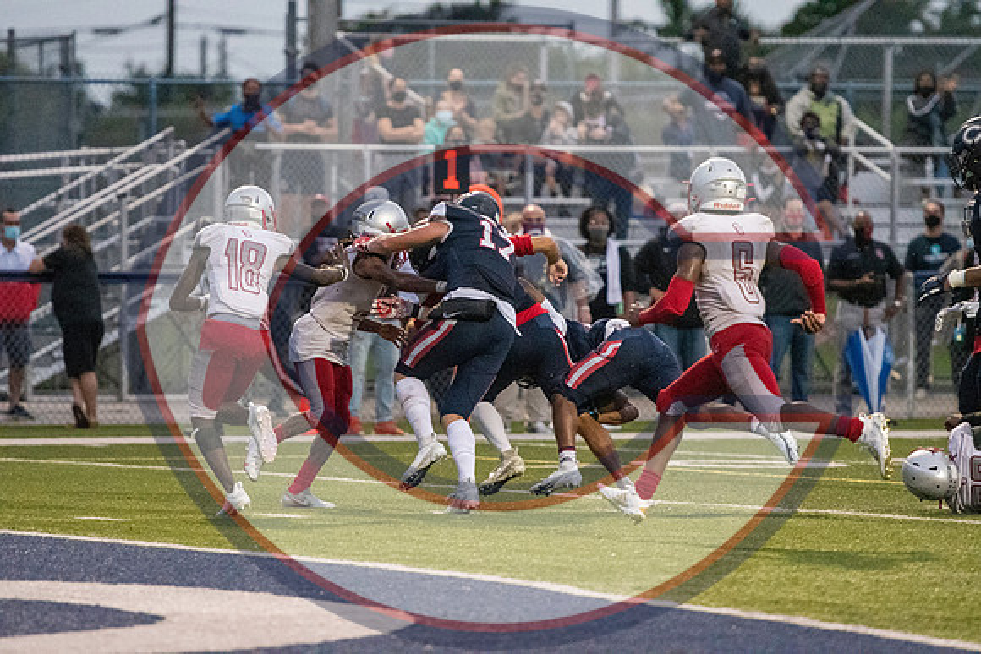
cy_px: 327
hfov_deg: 7.4
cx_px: 490
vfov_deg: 5.0
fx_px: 7563
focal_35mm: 278
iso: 16000
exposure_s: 1/2500
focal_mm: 185
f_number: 2.8
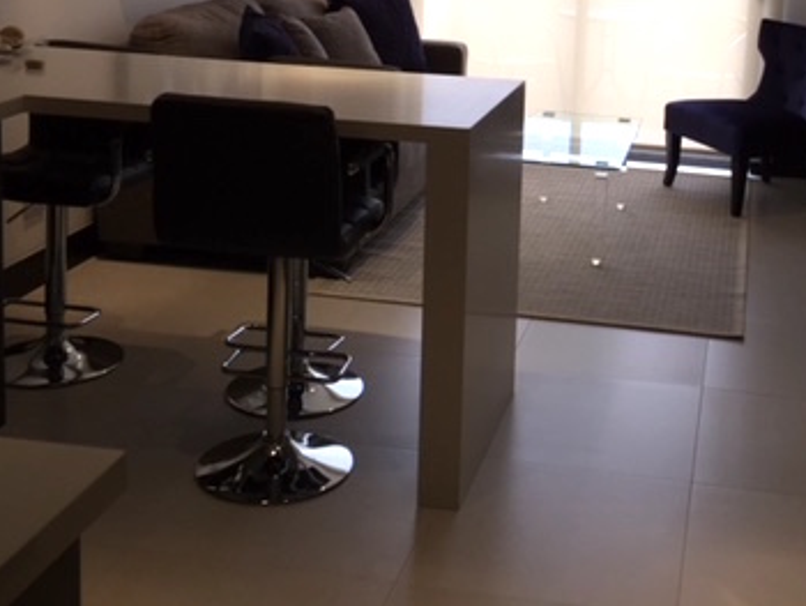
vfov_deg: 26.7
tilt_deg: -9.6
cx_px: 580
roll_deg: -3.4
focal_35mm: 53
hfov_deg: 35.5
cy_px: 71
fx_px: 1235
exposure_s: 1/60
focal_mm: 4.15
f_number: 2.2
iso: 40
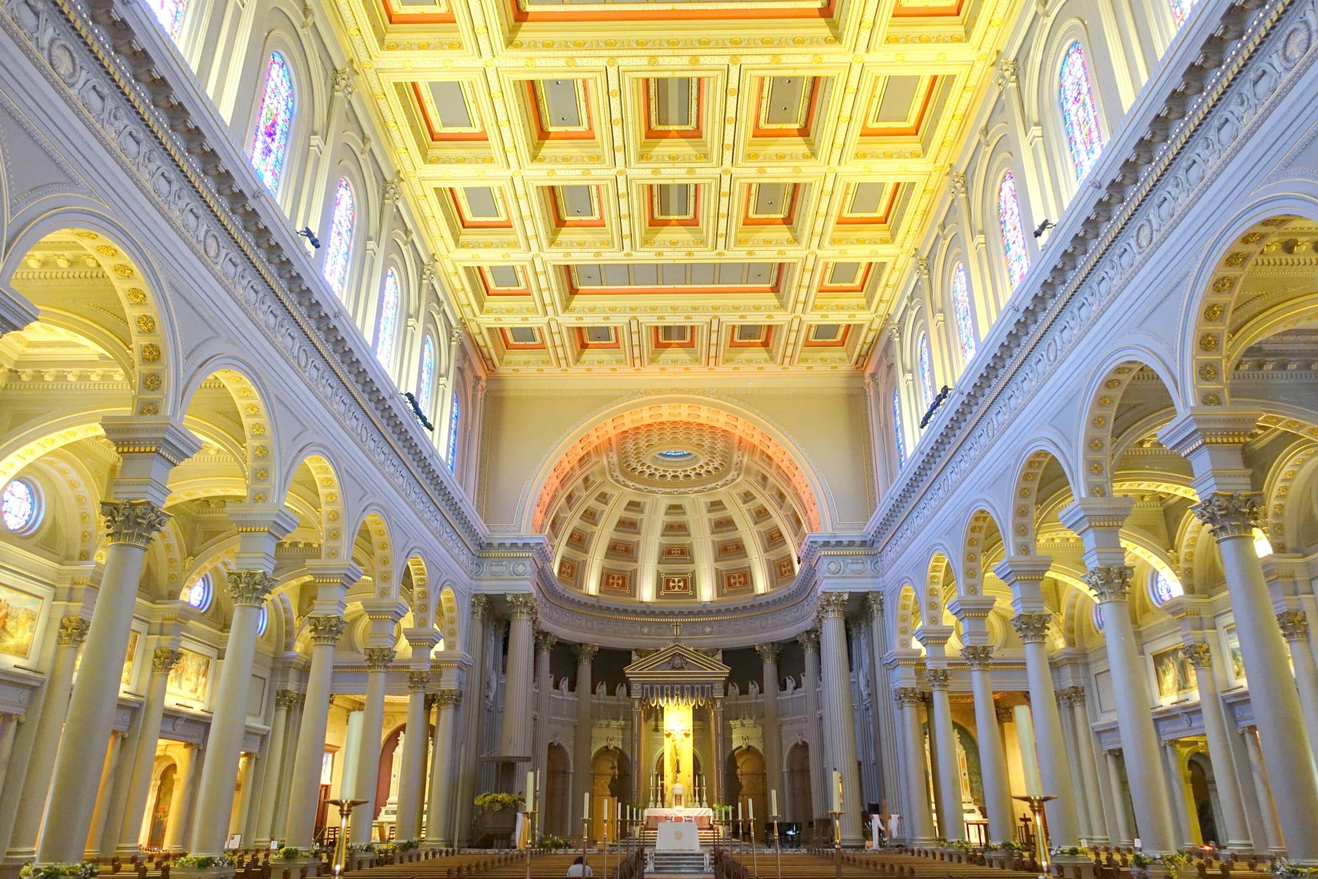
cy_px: 440
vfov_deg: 53.1
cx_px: 659
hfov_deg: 73.7
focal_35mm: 24
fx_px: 879
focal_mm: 8.8
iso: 640
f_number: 1.8
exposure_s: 1/30
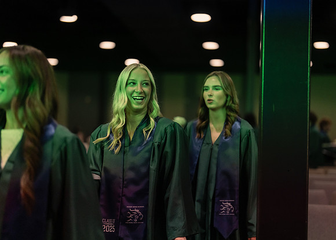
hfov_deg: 36.7
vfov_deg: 26.6
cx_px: 168
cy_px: 120
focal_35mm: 53
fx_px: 507
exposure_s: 1/500
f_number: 1.2
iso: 1250
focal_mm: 50
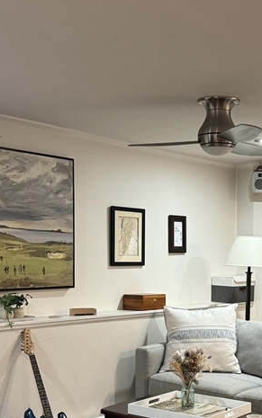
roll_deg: -1.0
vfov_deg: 36.0
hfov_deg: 23.0
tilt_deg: -2.5
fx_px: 639
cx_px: 182
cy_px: 271
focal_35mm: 56
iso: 320
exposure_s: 1/60
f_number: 1.78
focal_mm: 6.76
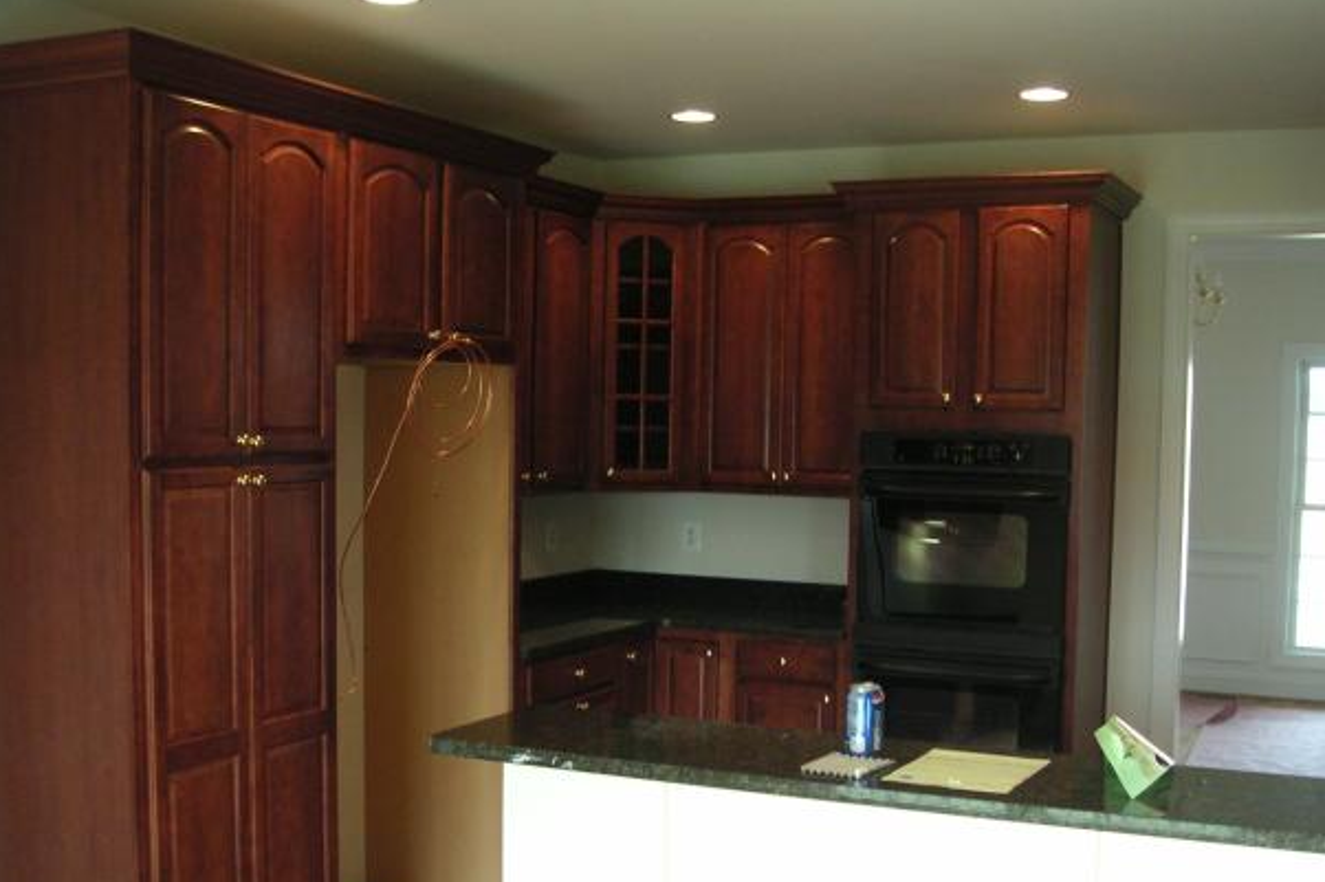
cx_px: 696
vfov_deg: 31.8
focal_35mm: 42
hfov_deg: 46.4
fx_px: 1545
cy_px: 517
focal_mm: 6
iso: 125
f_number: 2.8
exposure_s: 1/45
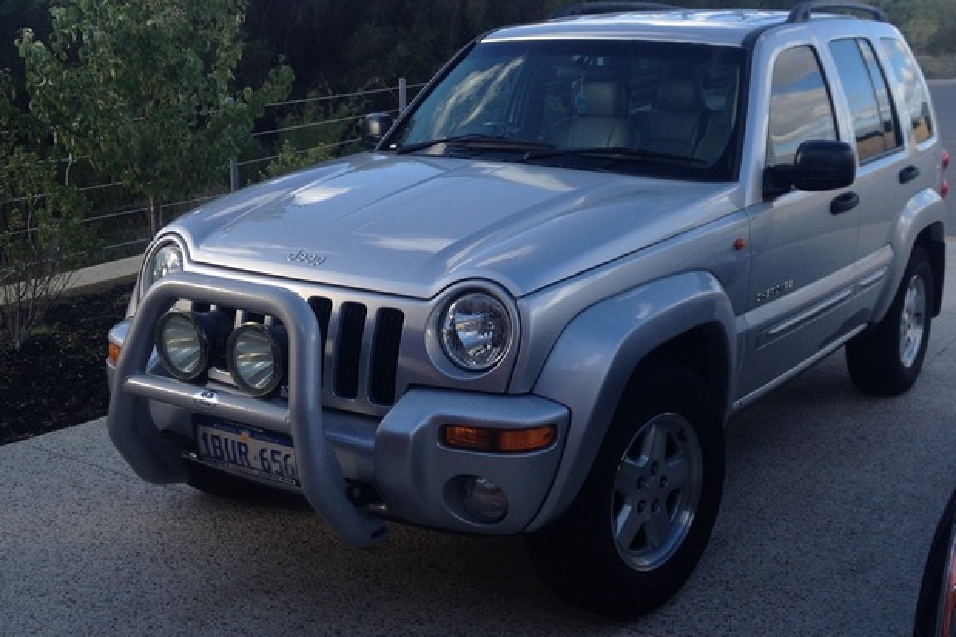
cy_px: 245
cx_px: 574
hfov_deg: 41.7
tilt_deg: -12.5
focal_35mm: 47
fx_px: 1248
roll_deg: +0.8
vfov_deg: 28.5
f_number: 2.4
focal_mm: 4.28
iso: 50
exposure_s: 1/575
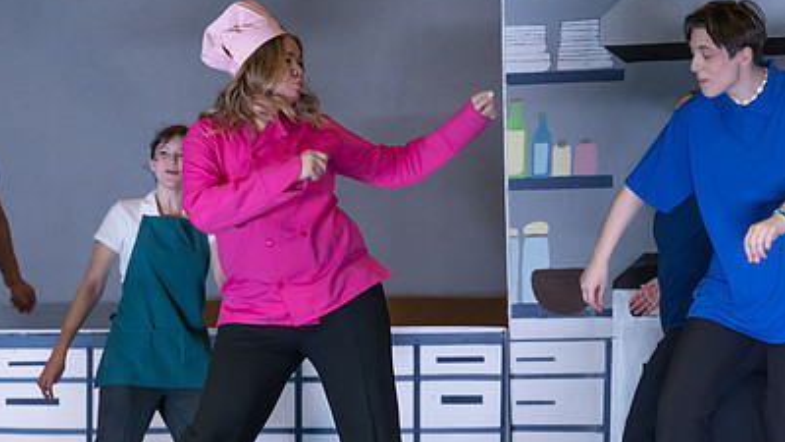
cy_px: 182
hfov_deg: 13.4
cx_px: 233
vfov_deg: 7.6
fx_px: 3330
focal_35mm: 160
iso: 1800
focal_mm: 86
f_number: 2.8
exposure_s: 1/320
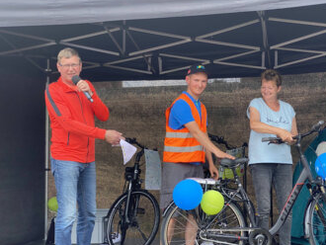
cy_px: 143
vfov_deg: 23.3
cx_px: 190
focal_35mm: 63
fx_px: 594
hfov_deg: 30.6
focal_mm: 6
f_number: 2
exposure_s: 1/375
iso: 20
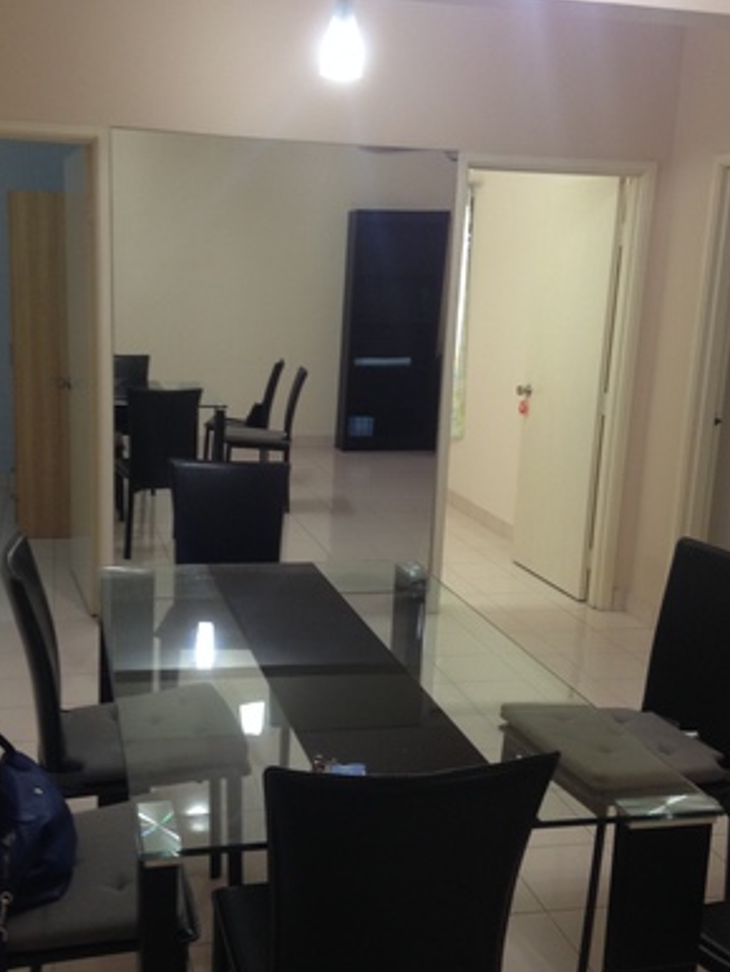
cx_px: 302
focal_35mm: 41
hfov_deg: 35.1
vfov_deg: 45.7
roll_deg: -3.0
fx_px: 1152
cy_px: 519
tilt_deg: -9.8
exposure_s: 1/20
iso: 100
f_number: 2.4
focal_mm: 4.12
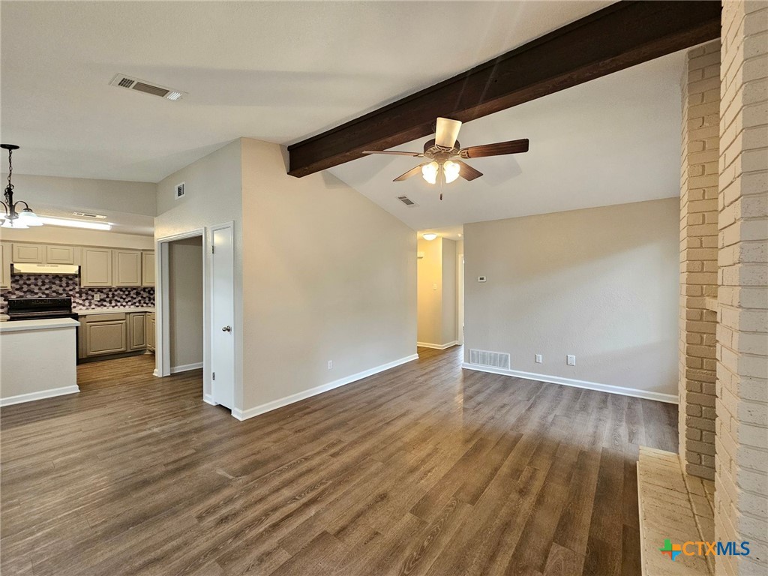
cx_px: 384
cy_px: 288
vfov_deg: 89.9
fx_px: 288
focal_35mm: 13
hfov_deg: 106.2
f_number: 2.2
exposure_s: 1/40
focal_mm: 2.2
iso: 320
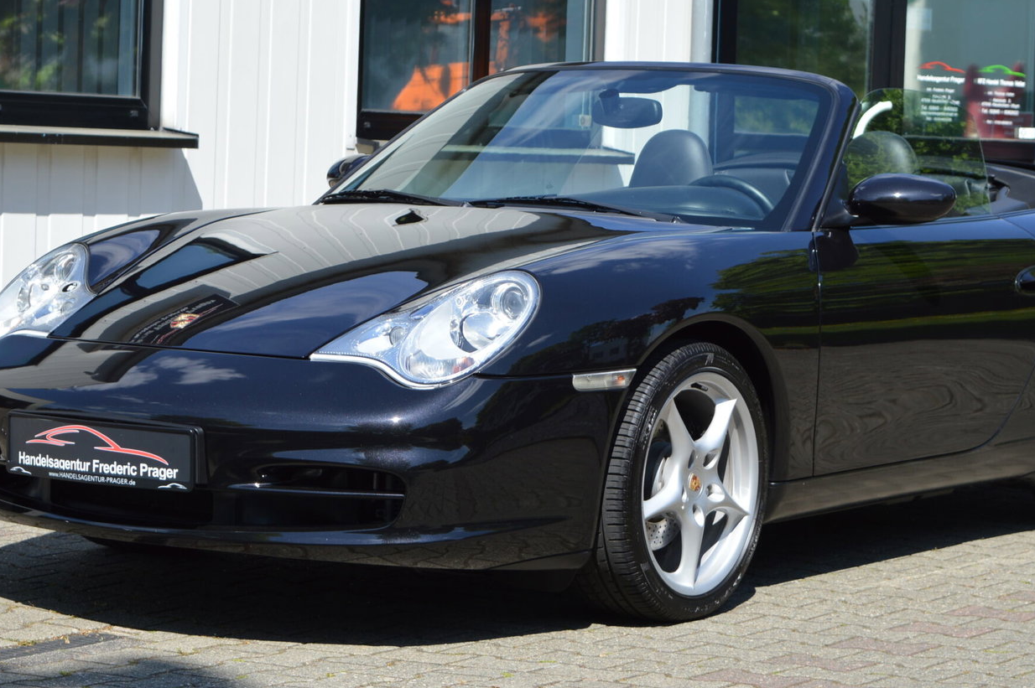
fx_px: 3017
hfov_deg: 19.5
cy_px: 305
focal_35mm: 105
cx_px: 531
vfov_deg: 13.0
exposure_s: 1/250
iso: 100
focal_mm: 48
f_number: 8
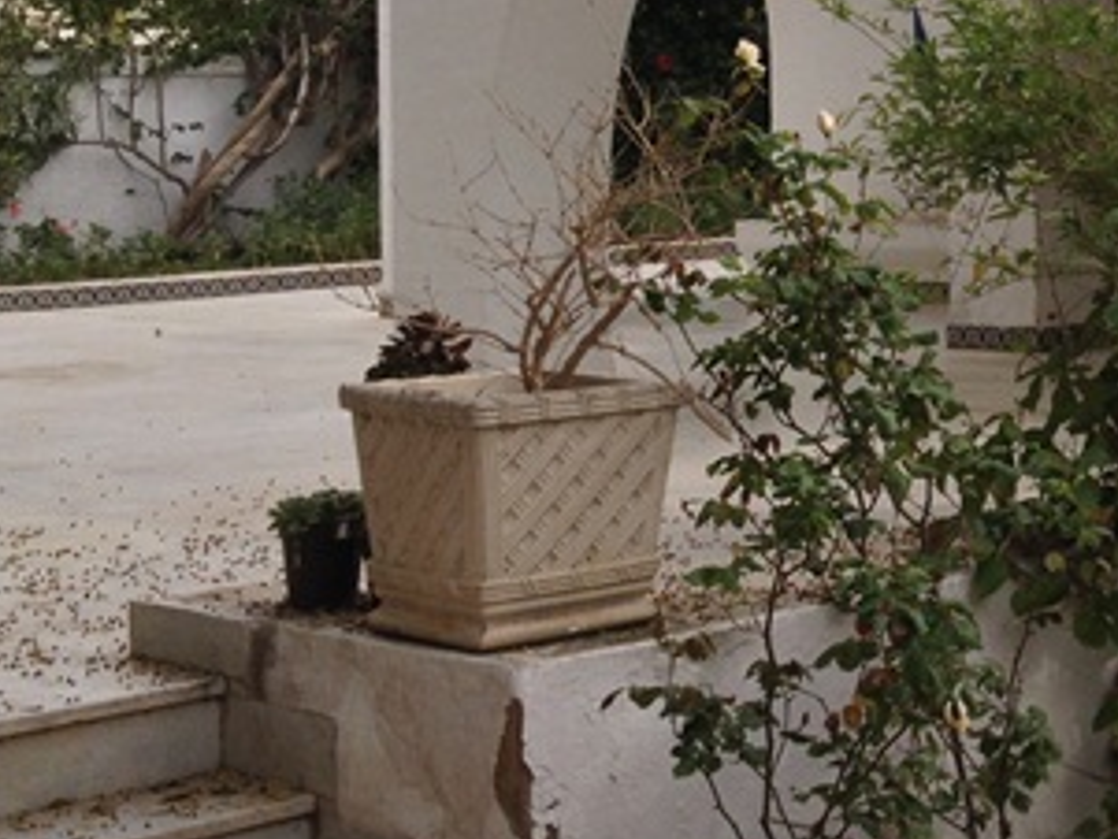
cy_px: 41
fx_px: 3005
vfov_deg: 15.7
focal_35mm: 93
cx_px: 1267
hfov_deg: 20.0
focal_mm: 4.28
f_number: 2.4
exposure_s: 1/708
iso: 50
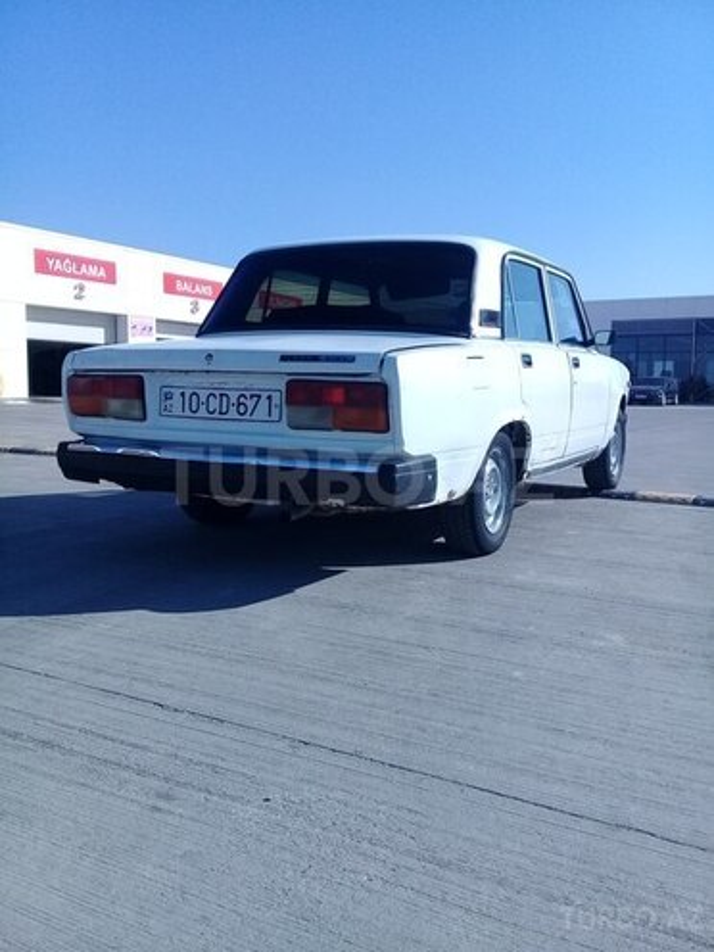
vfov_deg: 58.4
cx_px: 357
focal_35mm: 31
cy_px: 476
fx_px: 853
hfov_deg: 45.4
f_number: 2.2
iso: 64
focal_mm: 3.3
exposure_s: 1/1613
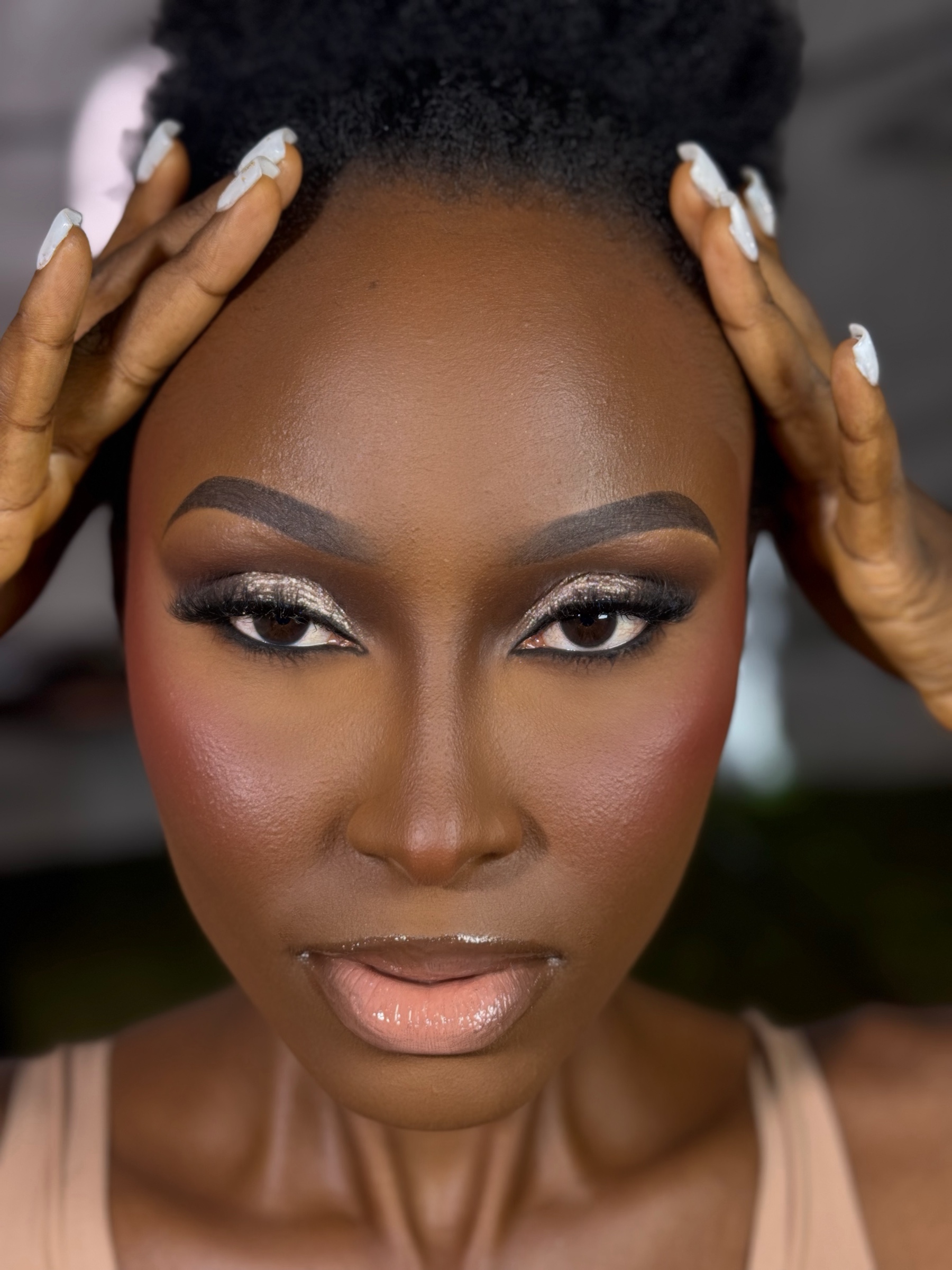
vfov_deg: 39.7
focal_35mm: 48
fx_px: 1760
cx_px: 476
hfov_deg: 30.3
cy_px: 635
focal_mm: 6.76
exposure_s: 1/121
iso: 50
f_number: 1.78
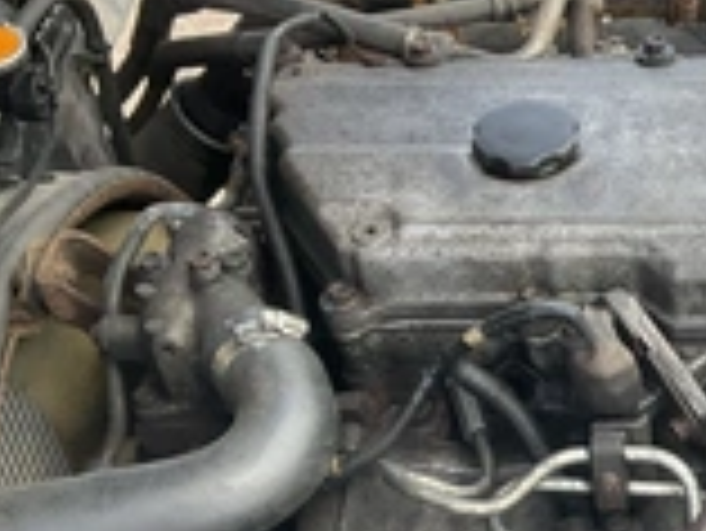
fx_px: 1510
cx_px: 710
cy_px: 405
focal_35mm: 74
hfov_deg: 25.0
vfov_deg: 19.8
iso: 25
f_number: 1.8
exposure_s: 1/299
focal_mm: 3
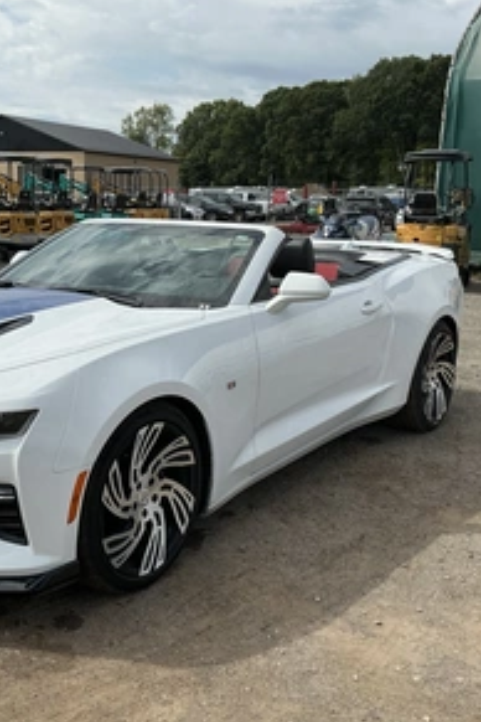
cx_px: 109
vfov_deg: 48.5
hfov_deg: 32.6
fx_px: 802
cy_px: 362
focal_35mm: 40
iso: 25
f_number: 1.8
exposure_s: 1/2427
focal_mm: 3
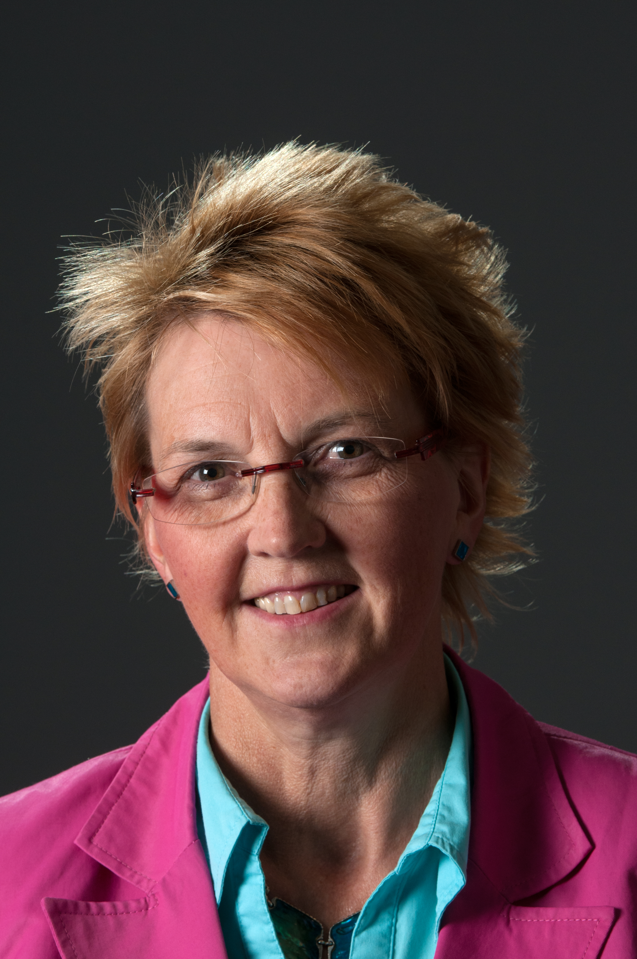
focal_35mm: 195
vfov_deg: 10.6
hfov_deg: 7.0
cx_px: 318
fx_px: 5189
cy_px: 480
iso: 200
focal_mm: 130
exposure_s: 1/160
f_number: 11
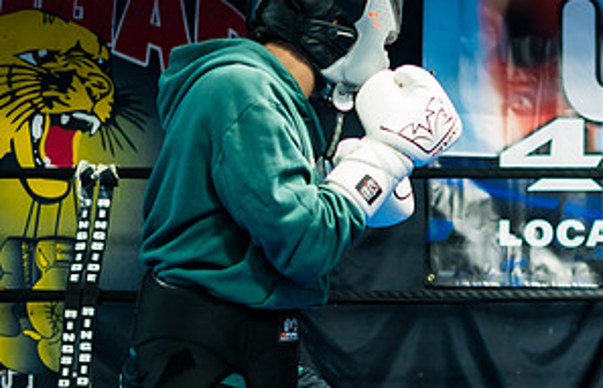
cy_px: 263
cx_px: 598
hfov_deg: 18.2
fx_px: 1839
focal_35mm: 111
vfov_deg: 12.0
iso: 1250
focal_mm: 50
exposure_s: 1/400
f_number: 1.8
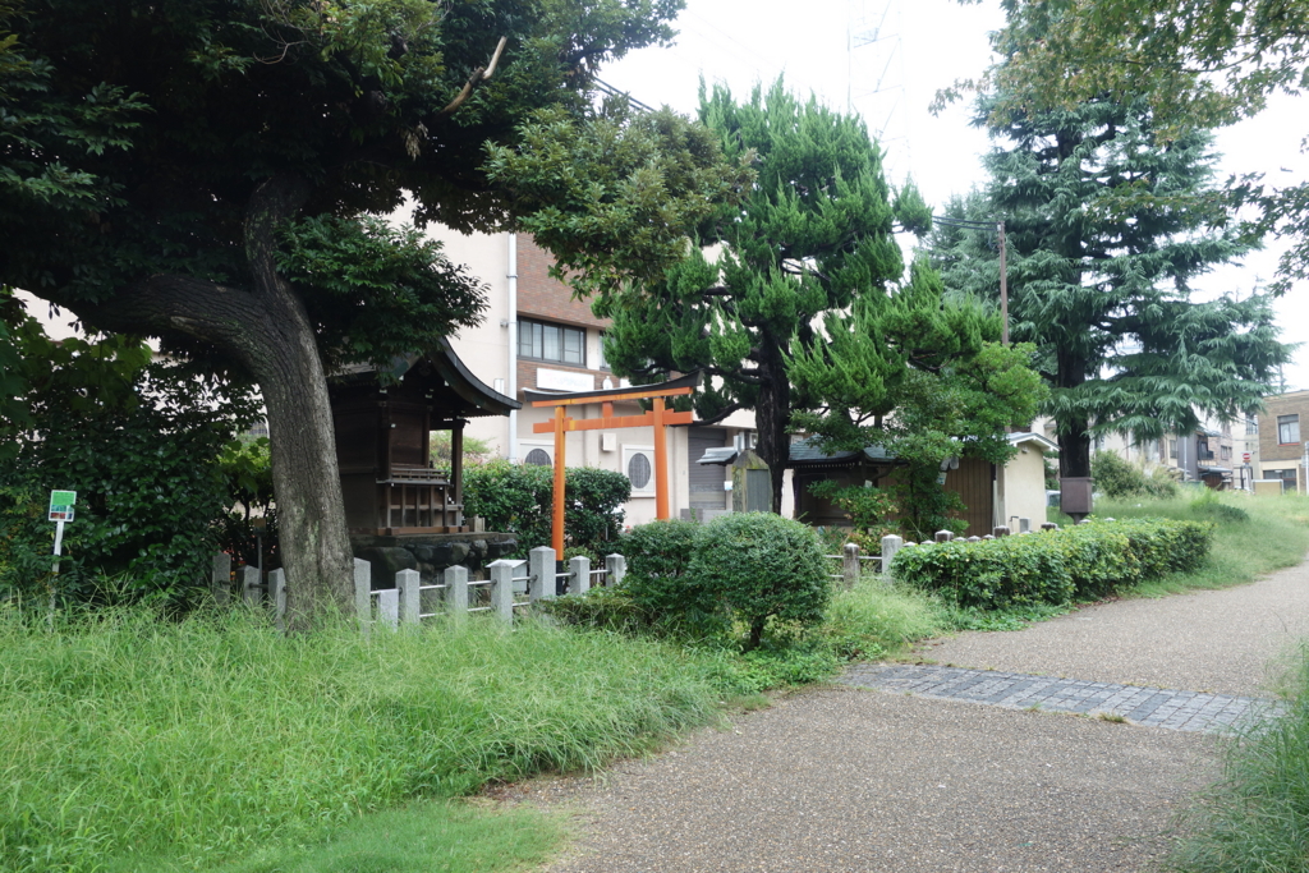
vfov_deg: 46.4
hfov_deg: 65.5
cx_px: 654
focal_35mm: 28
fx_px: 1018
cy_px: 436
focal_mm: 10.4
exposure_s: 1/25
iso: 125
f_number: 5.6
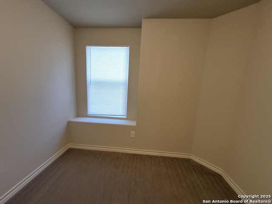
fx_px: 102
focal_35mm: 13
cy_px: 102
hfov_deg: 106.2
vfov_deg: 89.9
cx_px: 136
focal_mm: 1.74
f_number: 2.2
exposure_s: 1/60
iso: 200
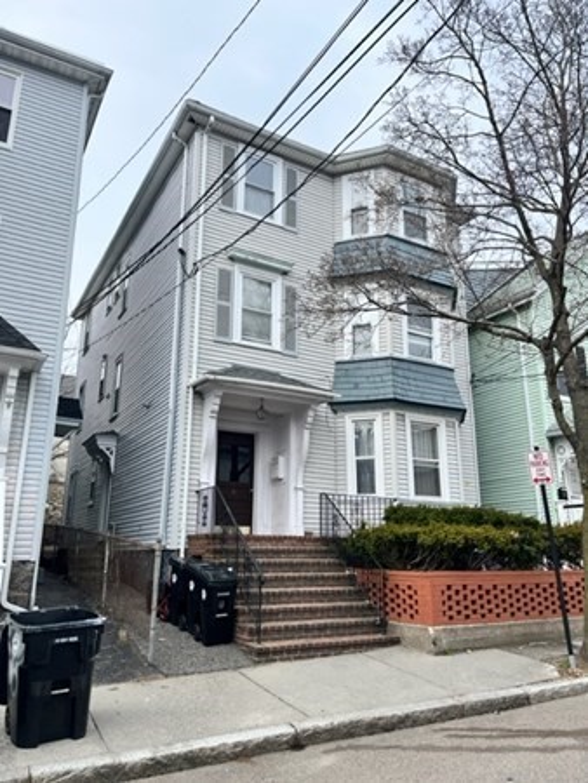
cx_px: 294
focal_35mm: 26
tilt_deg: +15.1
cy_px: 392
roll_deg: -0.4
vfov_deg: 67.3
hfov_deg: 53.1
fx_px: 588
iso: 50
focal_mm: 5.1
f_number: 1.6
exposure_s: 1/2024
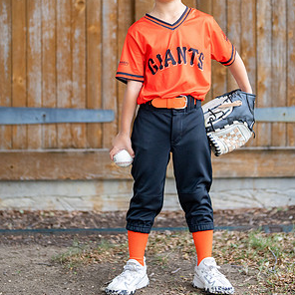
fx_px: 1061
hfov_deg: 15.8
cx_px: 162
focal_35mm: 110
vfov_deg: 15.8
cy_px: 70
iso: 500
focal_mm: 50
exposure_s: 1/640
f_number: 1.2
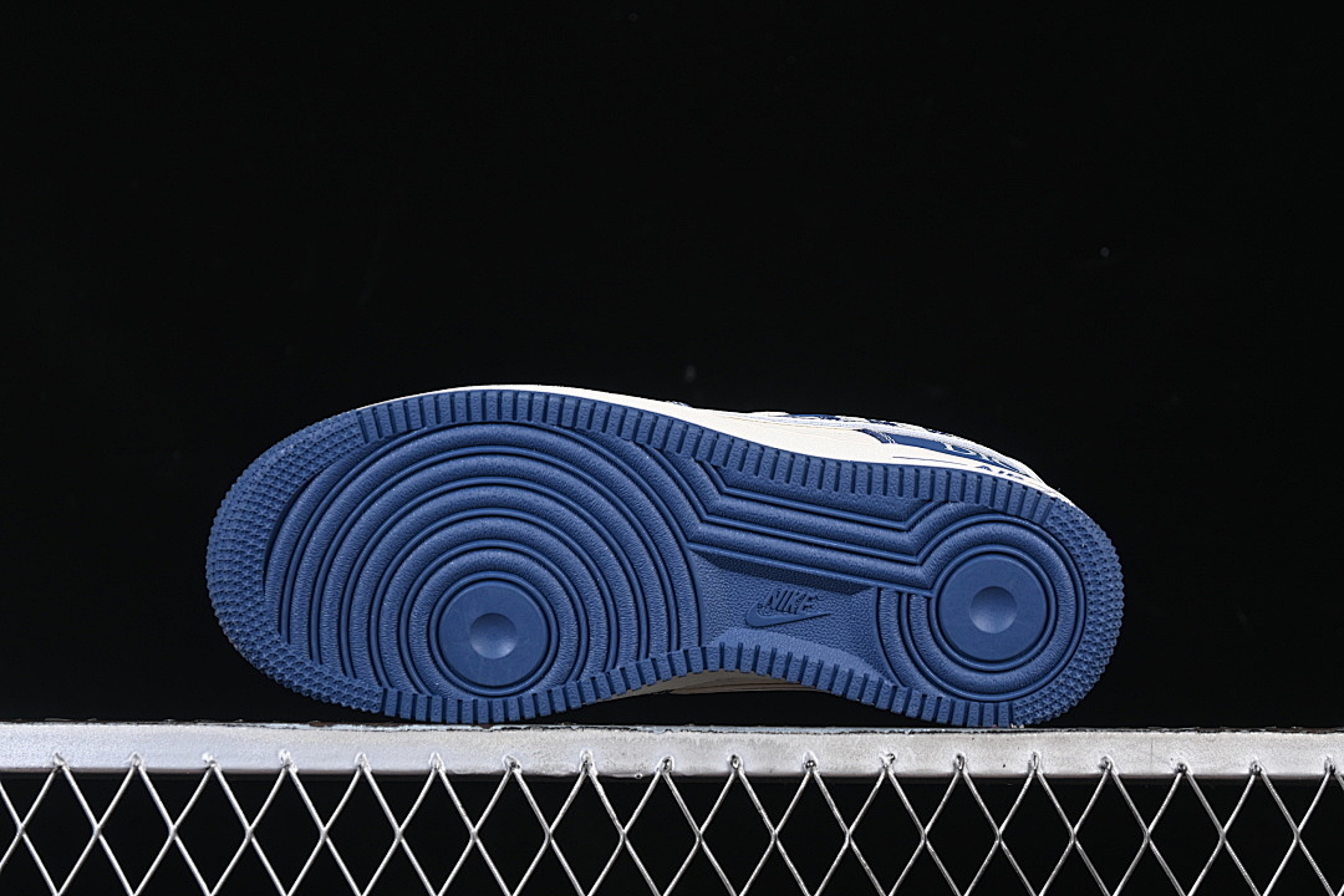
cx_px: 672
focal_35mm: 75
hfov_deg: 27.0
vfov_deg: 18.2
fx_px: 2800
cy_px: 448
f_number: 6.3
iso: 160
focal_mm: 50
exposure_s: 1/60
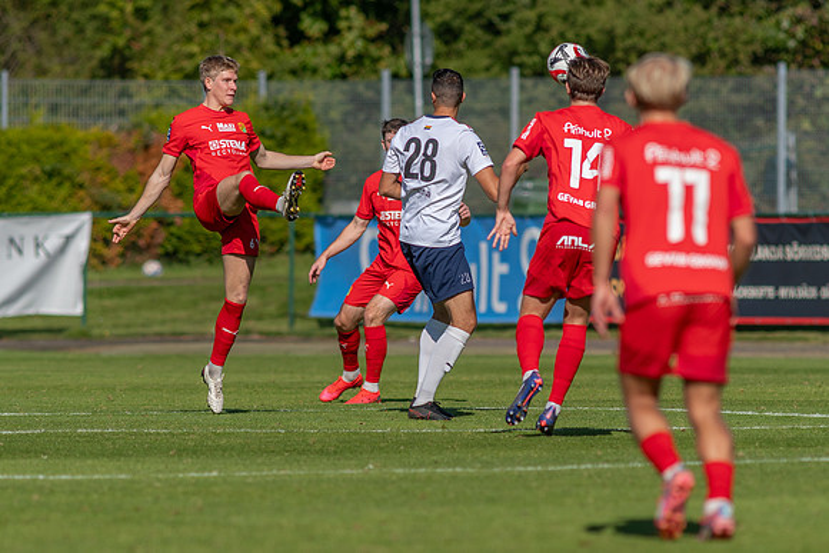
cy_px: 276
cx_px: 414
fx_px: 14100
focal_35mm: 612
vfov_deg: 2.2
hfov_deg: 3.4
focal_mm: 300
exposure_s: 1/2000
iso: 100
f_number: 3.5
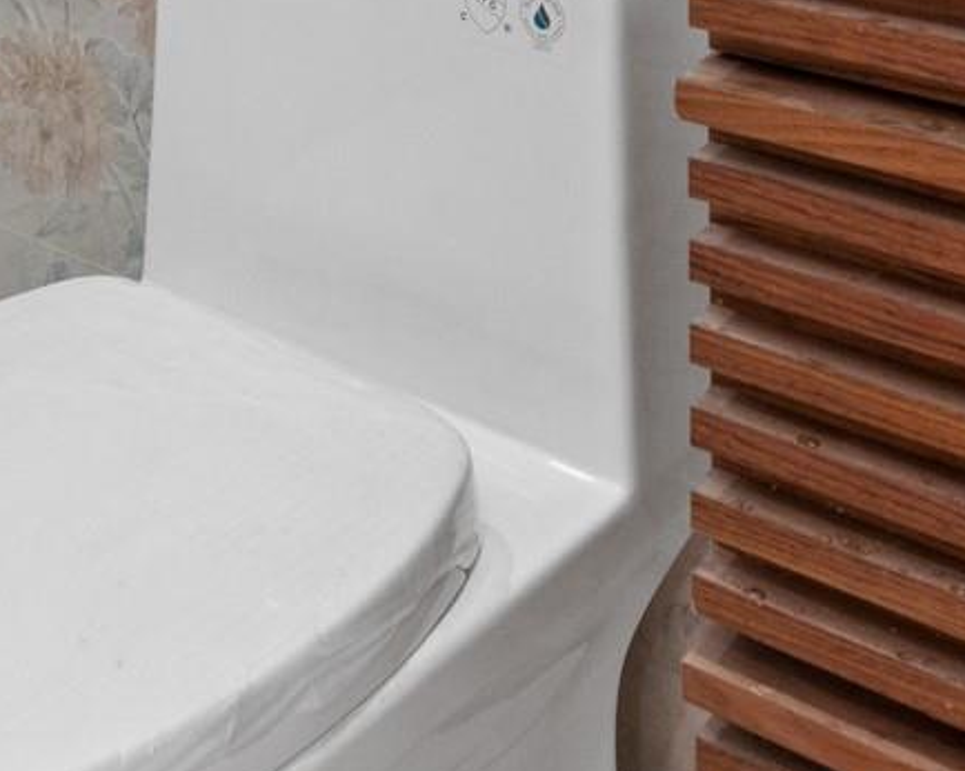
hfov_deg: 29.9
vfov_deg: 19.7
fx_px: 1770
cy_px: -525
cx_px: 225
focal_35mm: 62
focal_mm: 14
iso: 2500
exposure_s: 1/10
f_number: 10
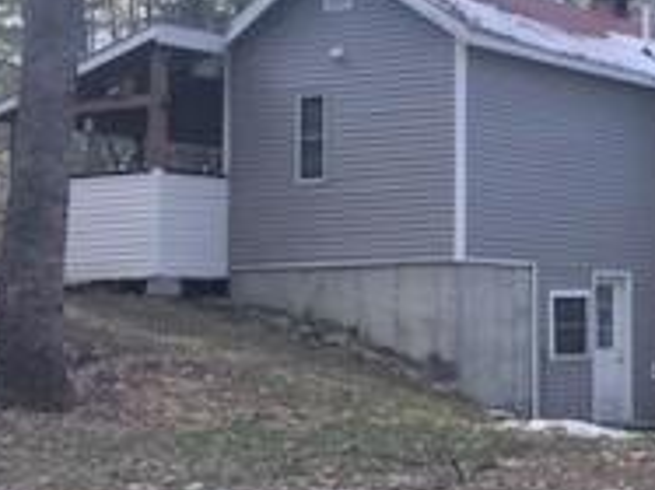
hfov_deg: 20.4
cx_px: 620
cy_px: 161
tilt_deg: +4.8
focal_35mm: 94
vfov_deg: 15.7
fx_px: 1778
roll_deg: +1.0
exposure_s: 1/705
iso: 25
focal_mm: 4.15
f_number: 2.2
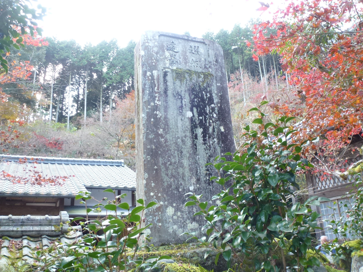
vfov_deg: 46.8
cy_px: 136
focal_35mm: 30
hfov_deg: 60.0
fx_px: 315
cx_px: 182
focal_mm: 5.4
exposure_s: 1/30
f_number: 3.5
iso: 200
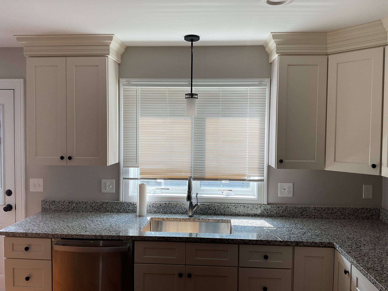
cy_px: 146
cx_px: 194
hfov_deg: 61.7
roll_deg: -1.0
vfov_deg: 48.2
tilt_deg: -2.5
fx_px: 325
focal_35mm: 29
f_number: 1.8
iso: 32
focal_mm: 3
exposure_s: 1/120
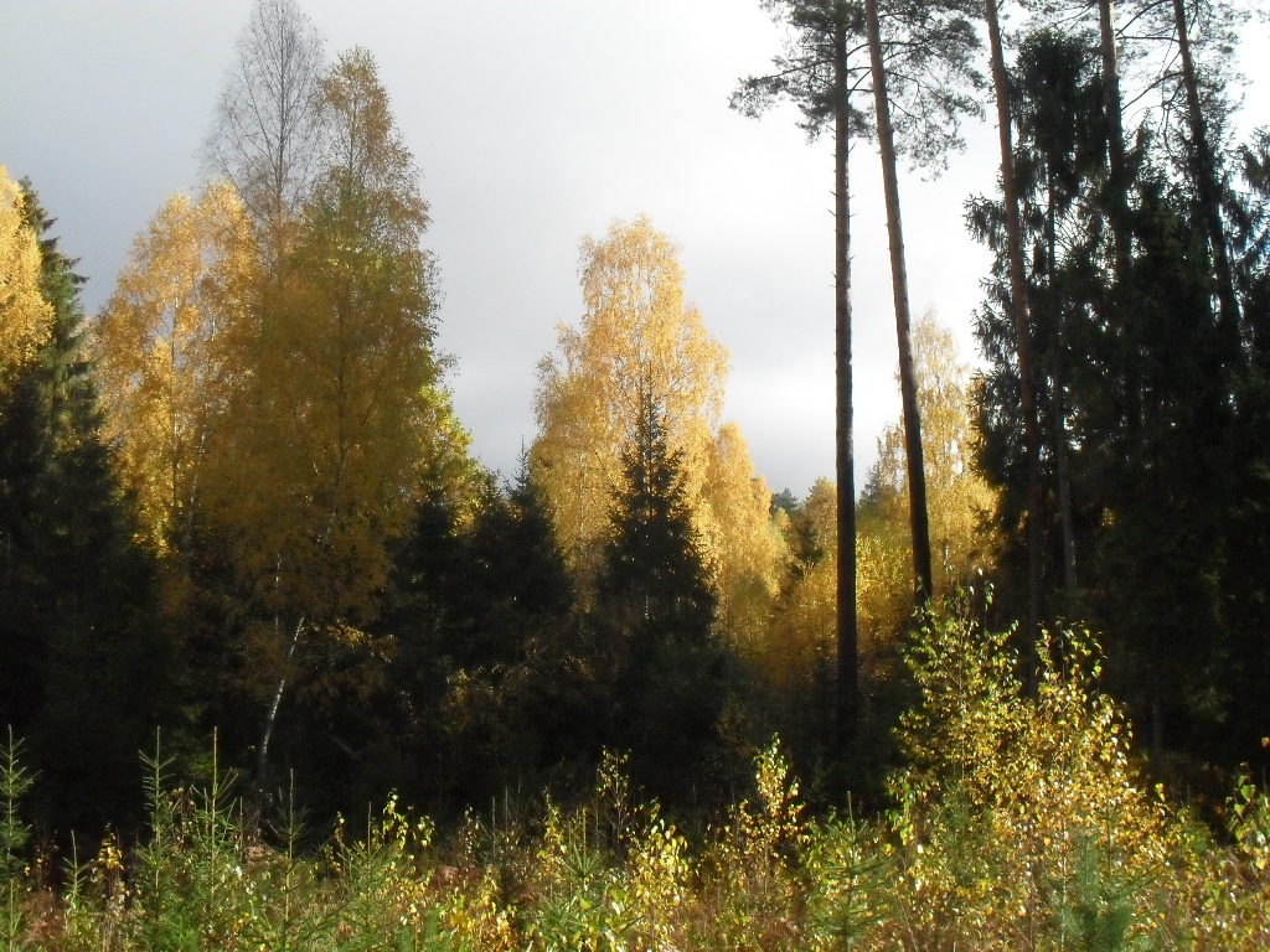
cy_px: 476
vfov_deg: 34.3
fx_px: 1541
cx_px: 635
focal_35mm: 42
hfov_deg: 44.8
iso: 400
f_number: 9.2
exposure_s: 1/350
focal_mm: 7.5
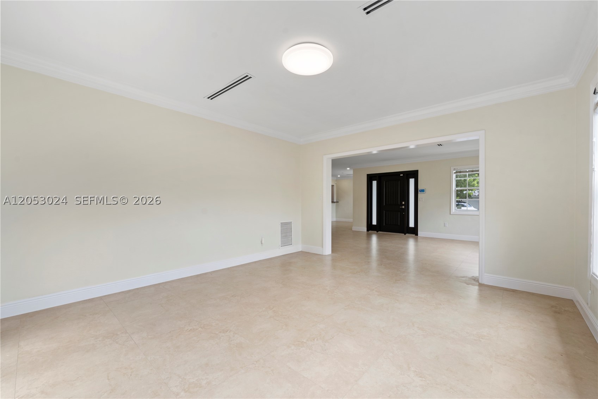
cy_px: 200
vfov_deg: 81.2
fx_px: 233
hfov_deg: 104.3
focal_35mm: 14
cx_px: 299
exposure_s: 1/5
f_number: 8
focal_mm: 14
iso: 100
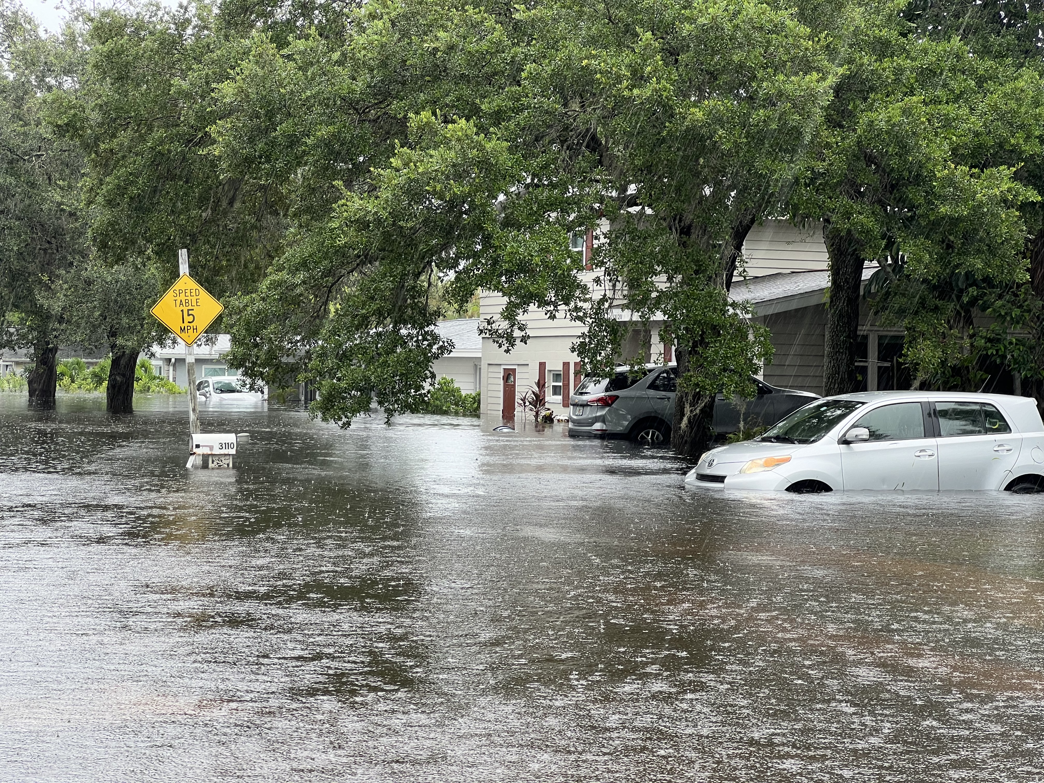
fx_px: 2322
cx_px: 522
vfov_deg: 19.1
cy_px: 392
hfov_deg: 25.3
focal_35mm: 77
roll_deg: +0.8
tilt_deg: -0.5
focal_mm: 9
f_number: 2.8
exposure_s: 1/99
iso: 32
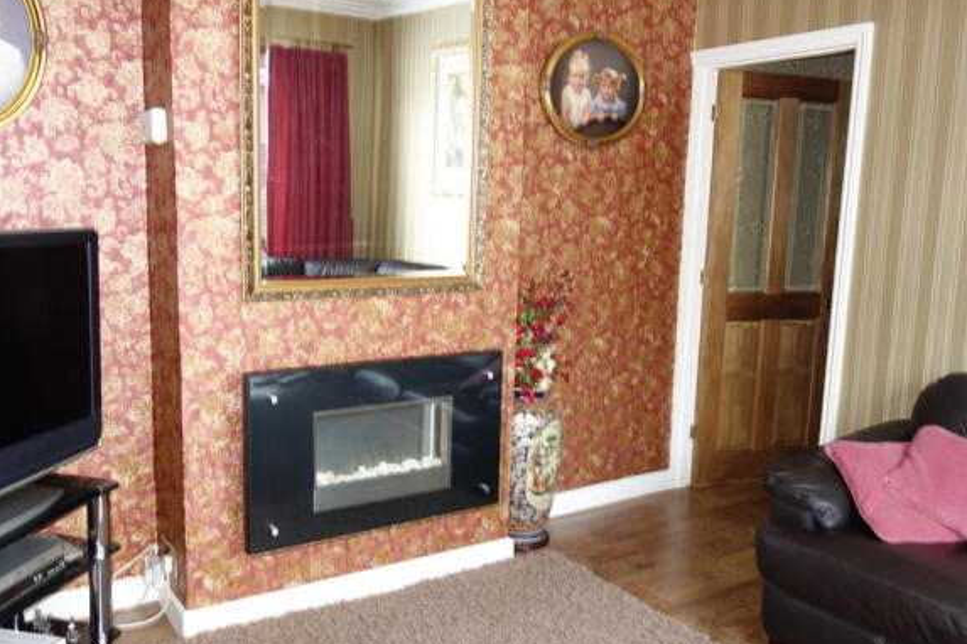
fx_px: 859
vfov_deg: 41.1
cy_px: 319
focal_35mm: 32
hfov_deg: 58.6
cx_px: 441
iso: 200
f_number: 1.8
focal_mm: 10.4
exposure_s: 1/30
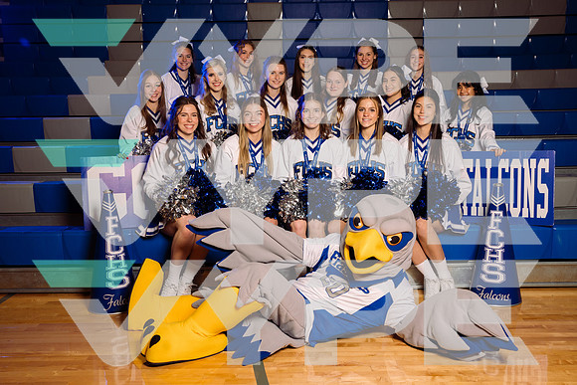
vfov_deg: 36.0
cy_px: 192
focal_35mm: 37
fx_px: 593
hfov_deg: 51.9
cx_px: 288
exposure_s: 1/160
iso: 400
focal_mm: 37
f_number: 10
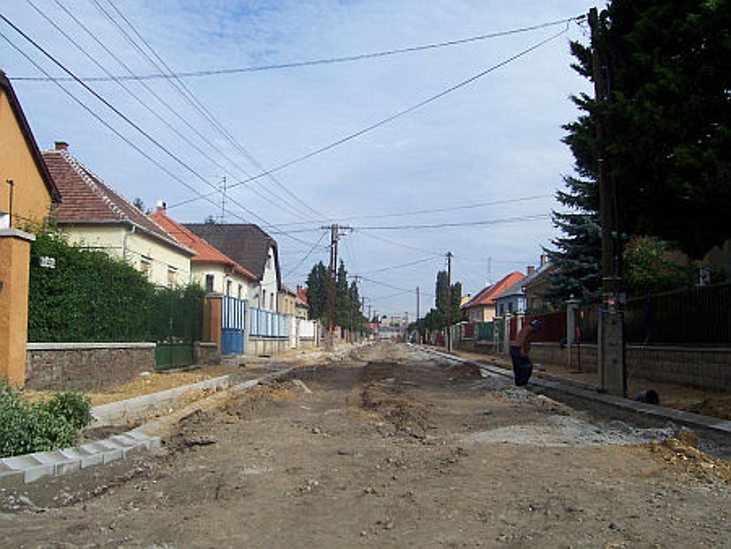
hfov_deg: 53.9
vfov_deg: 41.8
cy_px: 274
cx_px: 366
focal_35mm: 34
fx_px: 718
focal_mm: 5.6
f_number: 5.6
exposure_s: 1/500
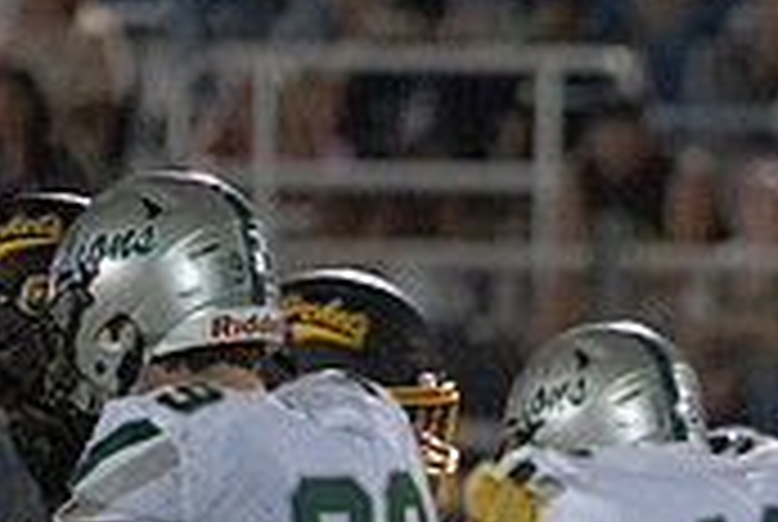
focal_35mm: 1178
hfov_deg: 1.7
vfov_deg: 1.2
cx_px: 1115
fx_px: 25501
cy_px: 736
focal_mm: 352
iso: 25600
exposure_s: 1/1000
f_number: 5.6
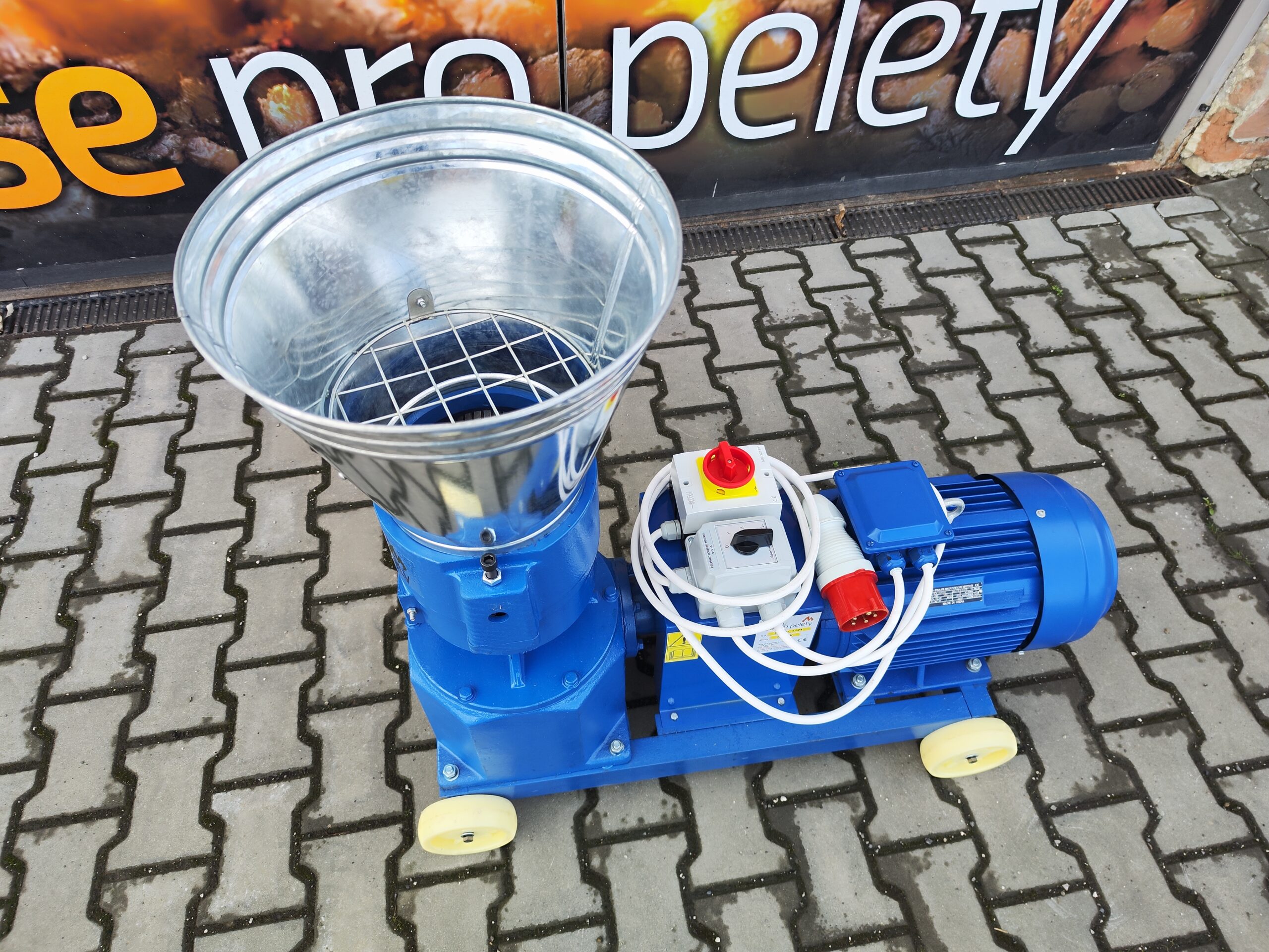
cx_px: 634
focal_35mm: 23
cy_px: 476
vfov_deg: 58.9
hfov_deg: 73.9
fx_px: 843
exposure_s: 1/174
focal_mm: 7.01
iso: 50
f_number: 1.69
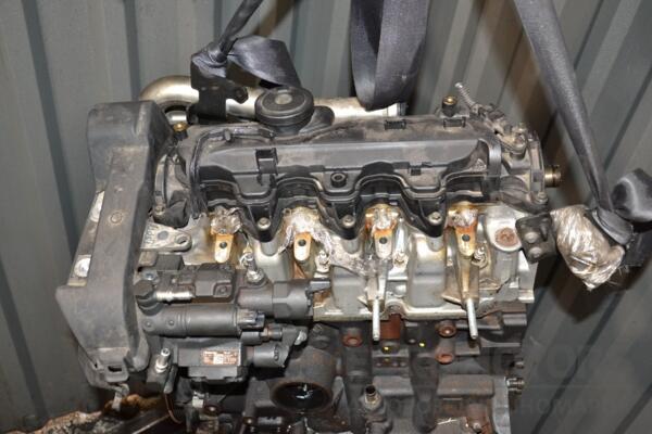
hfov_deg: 51.3
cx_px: 326
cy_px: 217
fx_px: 679
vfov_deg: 35.5
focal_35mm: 38
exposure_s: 1/60
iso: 800
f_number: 5
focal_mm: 25
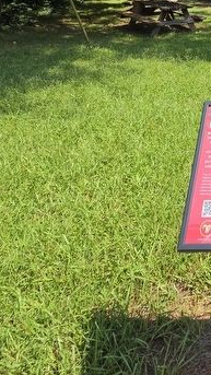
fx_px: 328
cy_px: 7
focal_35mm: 33
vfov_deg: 49.5
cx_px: 307
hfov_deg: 26.8
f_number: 2.2
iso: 100
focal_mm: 2.2
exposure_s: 1/2000
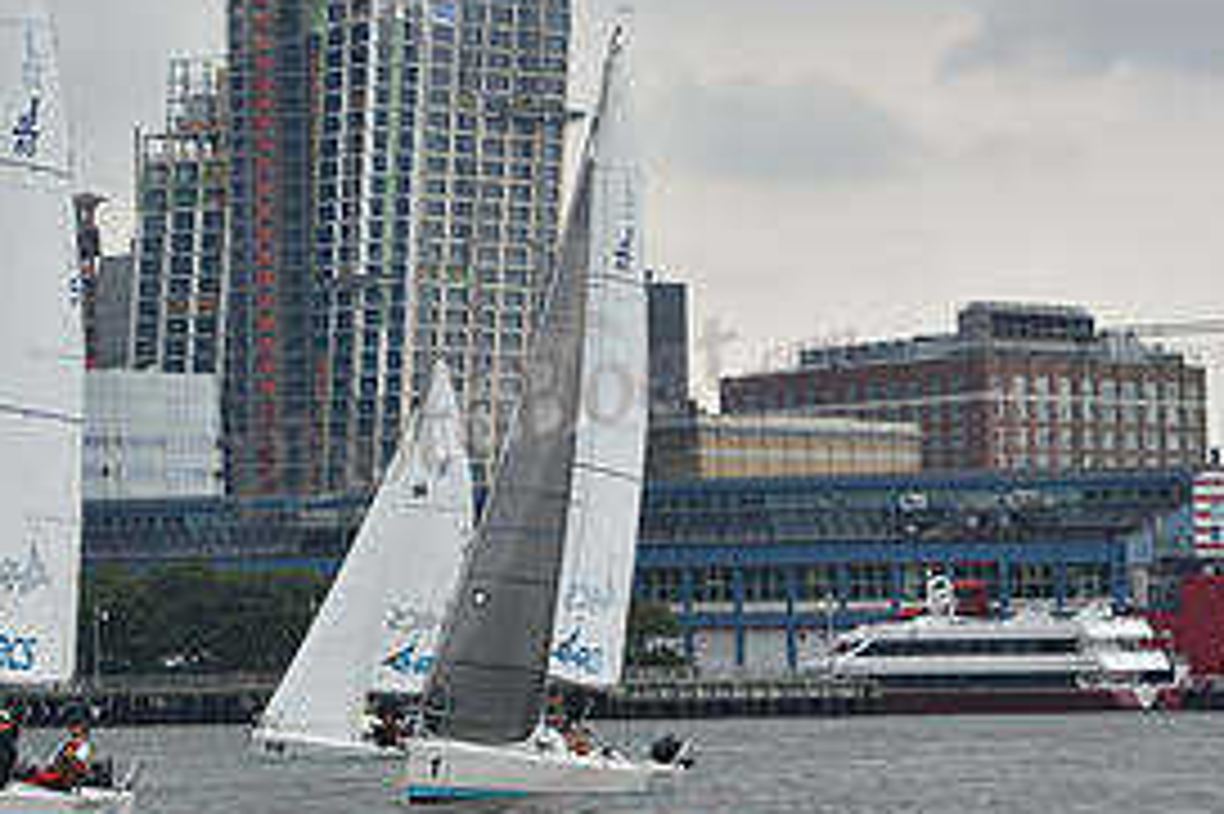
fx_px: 7101
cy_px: 236
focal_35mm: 209
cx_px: -4
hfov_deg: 9.8
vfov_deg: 6.6
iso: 400
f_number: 8
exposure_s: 1/800
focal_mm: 98
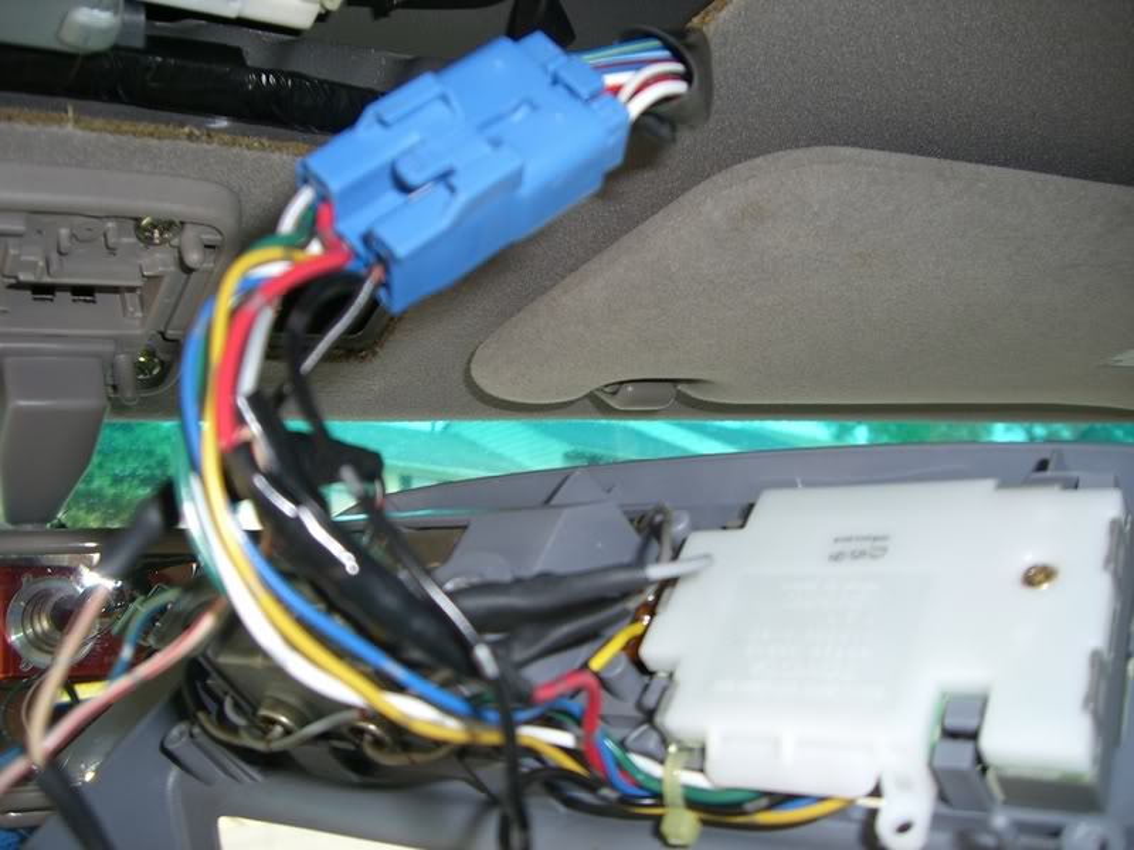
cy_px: 425
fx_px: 1245
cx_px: 567
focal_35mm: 38
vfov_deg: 37.7
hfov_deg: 49.0
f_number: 2.7
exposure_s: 1/60
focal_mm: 6.2
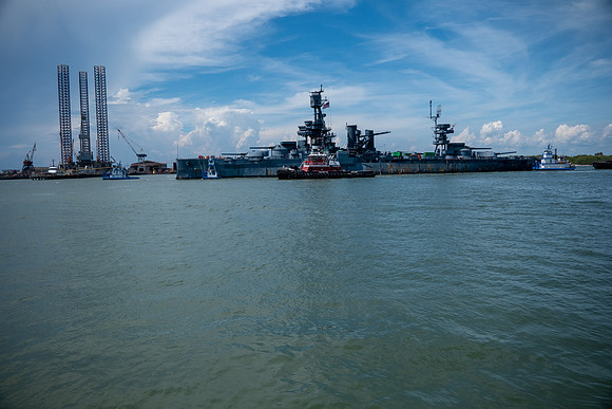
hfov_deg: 63.6
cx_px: 306
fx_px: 493
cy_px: 204
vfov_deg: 45.0
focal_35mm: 29
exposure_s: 1/3800
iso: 160
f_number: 4
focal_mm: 19.2
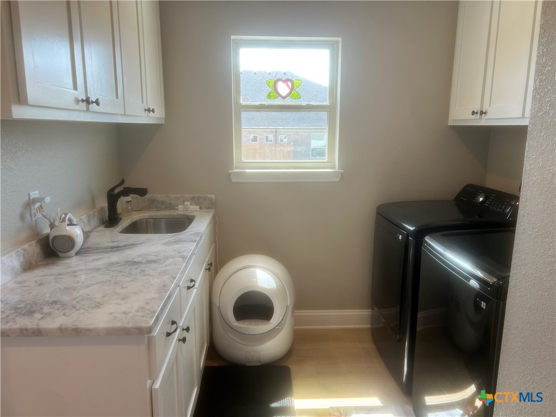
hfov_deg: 67.3
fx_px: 418
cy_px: 208
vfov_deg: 53.1
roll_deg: +0.2
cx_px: 278
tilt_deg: -11.0
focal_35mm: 26
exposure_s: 1/126
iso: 32
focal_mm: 5.7
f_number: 1.5
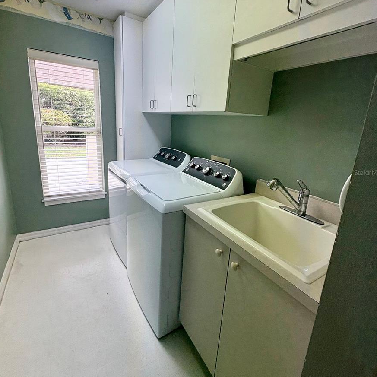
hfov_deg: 84.0
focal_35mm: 17
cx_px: 190
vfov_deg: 83.8
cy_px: 172
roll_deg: -3.2
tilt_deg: -13.1
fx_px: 209
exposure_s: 1/120
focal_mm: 2.22
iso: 64
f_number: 2.2
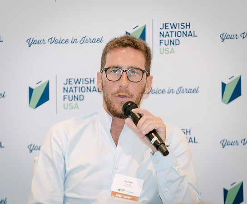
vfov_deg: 4.9
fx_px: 2405
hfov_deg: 5.9
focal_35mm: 325
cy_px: 91
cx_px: 133
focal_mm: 197
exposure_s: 1/125
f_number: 2.8
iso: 640
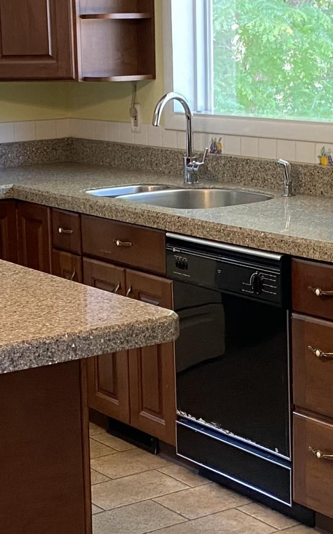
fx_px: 1234
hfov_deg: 15.4
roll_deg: +1.5
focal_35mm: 85
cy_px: 294
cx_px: 156
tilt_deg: -10.4
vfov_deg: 24.4
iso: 160
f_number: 1.8
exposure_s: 1/60
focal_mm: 4.25
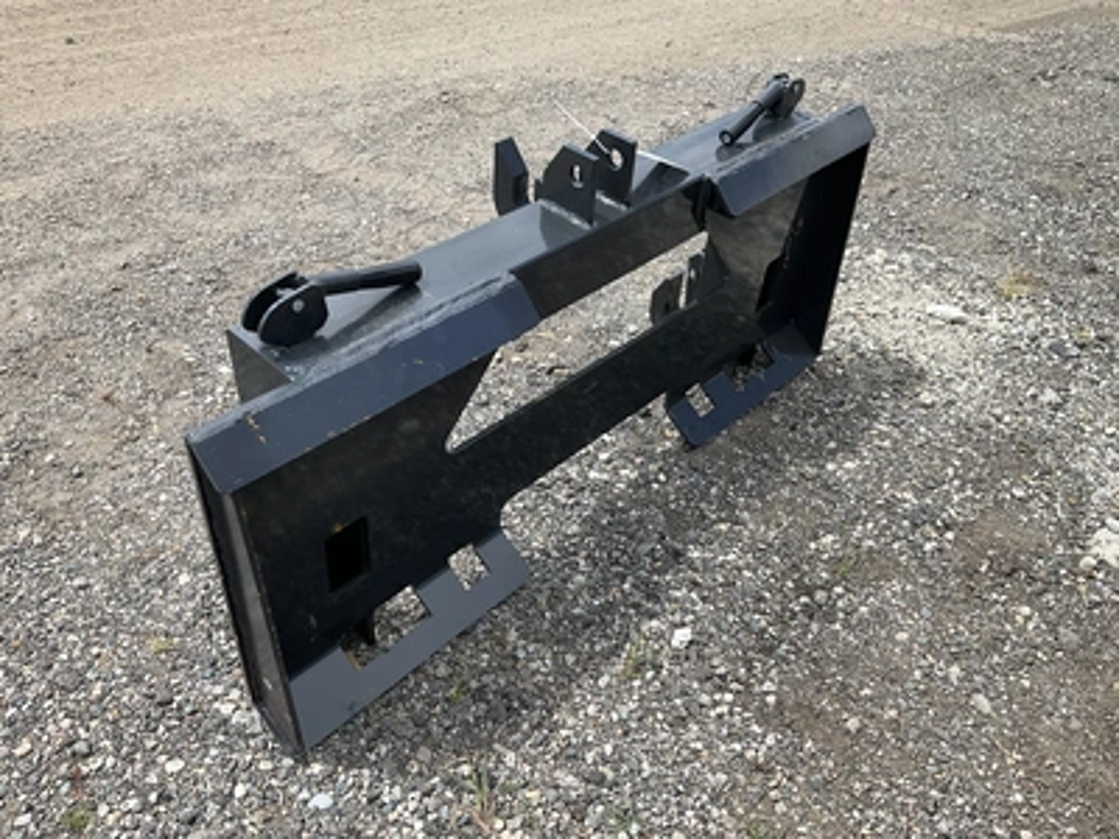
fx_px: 937
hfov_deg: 61.7
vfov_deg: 48.2
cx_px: 560
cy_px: 420
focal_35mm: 29
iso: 25
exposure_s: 1/855
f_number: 1.8
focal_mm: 3
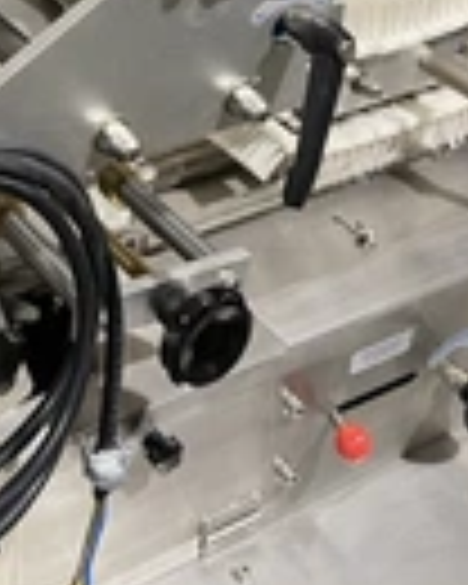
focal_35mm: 75
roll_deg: -0.4
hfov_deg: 19.3
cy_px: -248
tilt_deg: -18.6
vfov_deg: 21.9
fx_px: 1299
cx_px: -94
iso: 500
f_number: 1.6
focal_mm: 5.1
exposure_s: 1/60
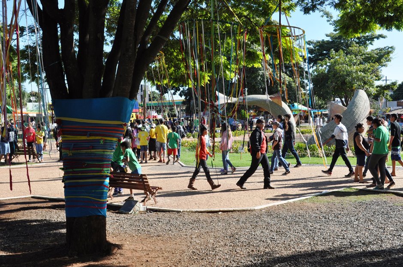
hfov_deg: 43.7
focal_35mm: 45
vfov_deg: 29.8
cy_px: 134
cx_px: 202
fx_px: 503
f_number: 11
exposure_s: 1/500
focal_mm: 30
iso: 640
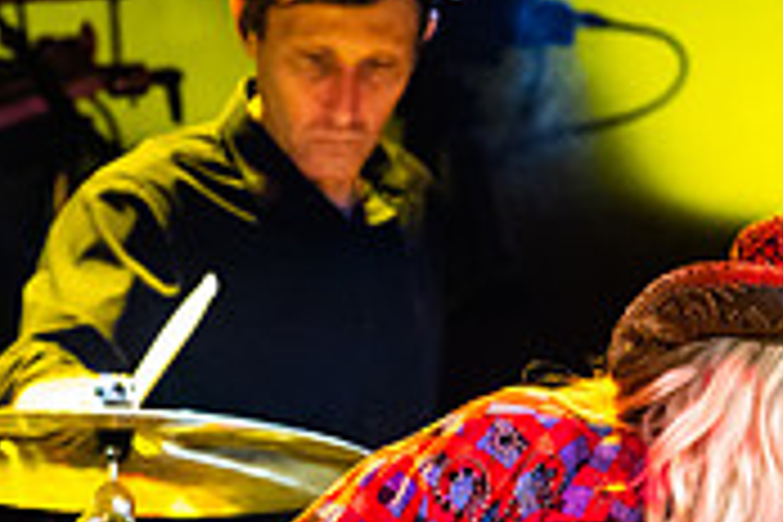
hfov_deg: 1.1
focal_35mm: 1927
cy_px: 631
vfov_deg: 0.7
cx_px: 363
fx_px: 41909
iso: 4000
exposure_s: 1/200
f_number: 5.6
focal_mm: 500
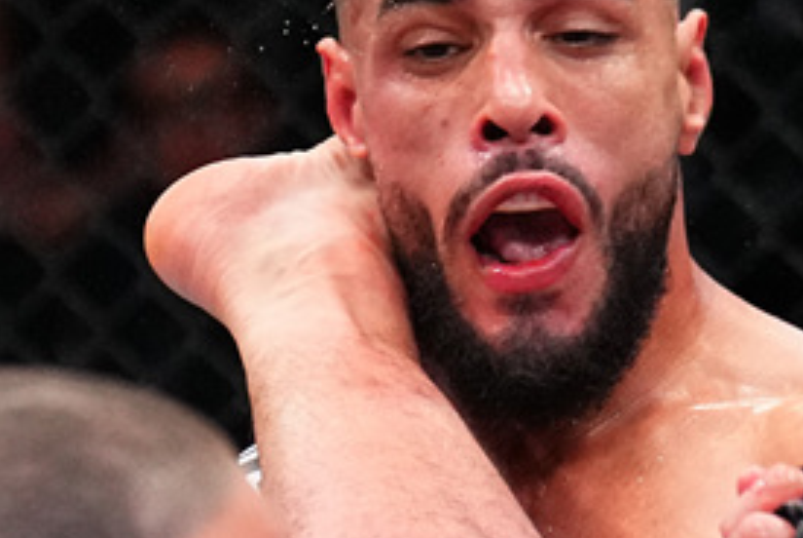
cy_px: 789
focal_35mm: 306
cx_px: 450
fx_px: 6833
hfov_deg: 6.7
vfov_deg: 4.5
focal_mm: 78
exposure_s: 1/1600
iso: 5000
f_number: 2.8
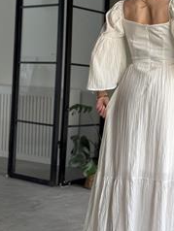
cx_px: 151
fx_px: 575
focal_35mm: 86
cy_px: 83
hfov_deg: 17.0
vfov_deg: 22.7
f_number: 1.78
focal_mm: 6.76
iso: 100
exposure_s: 1/67
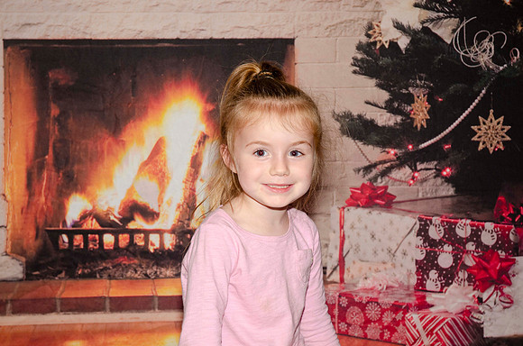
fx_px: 1218
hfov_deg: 24.2
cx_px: 262
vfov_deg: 16.2
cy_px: 173
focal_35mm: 84
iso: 200
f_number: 6.3
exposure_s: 1/60
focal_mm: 56
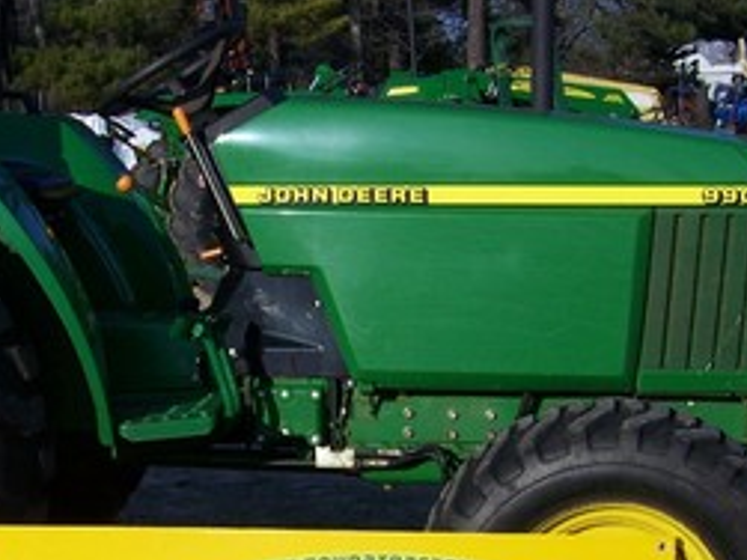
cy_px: 337
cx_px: 214
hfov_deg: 24.8
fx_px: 1682
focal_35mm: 78
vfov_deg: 18.9
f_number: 4
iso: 64
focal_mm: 5.85
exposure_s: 1/640
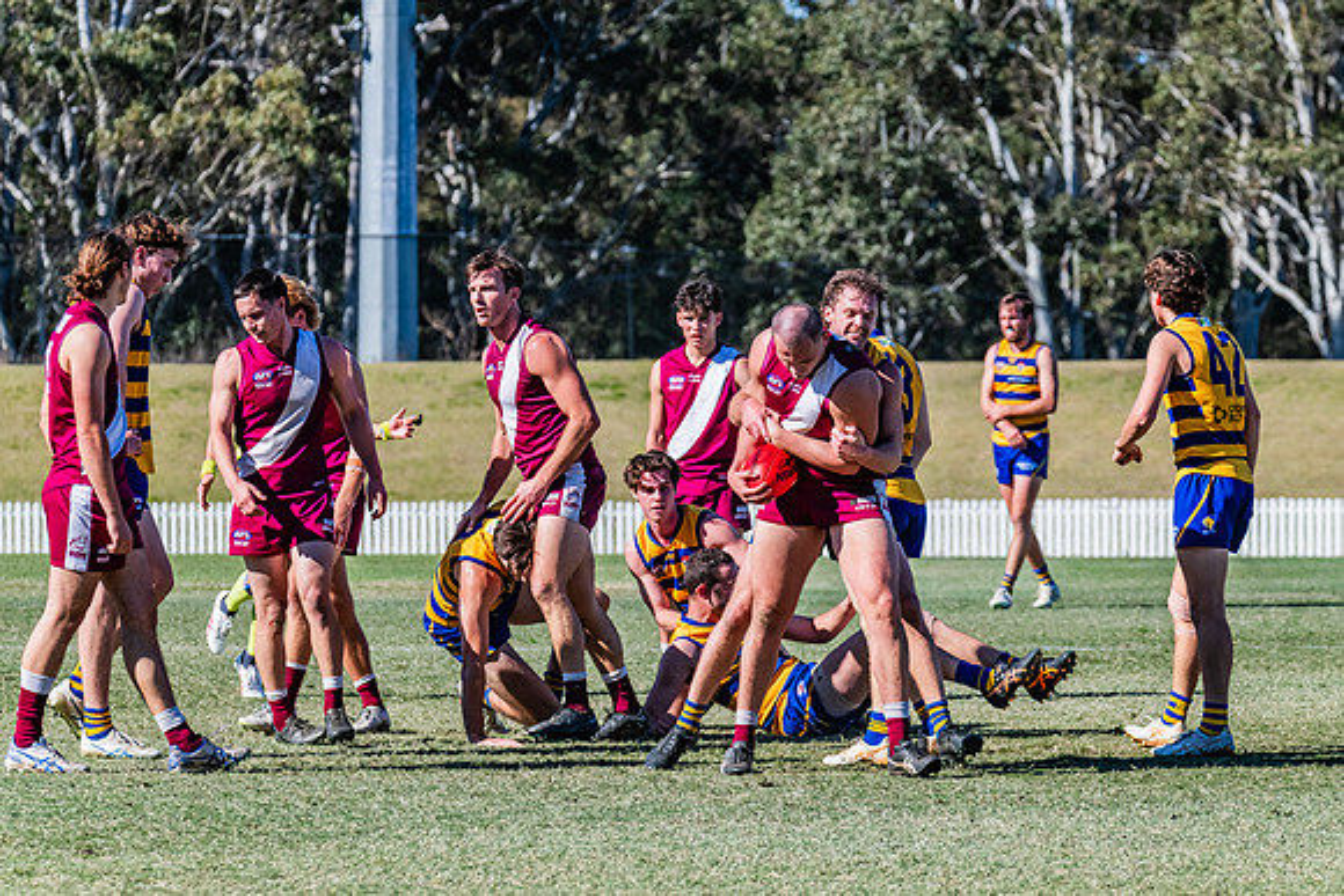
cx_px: 713
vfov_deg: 5.2
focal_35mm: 265
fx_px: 9905
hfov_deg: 7.8
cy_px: 421
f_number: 8
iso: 800
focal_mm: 250
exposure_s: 1/1600
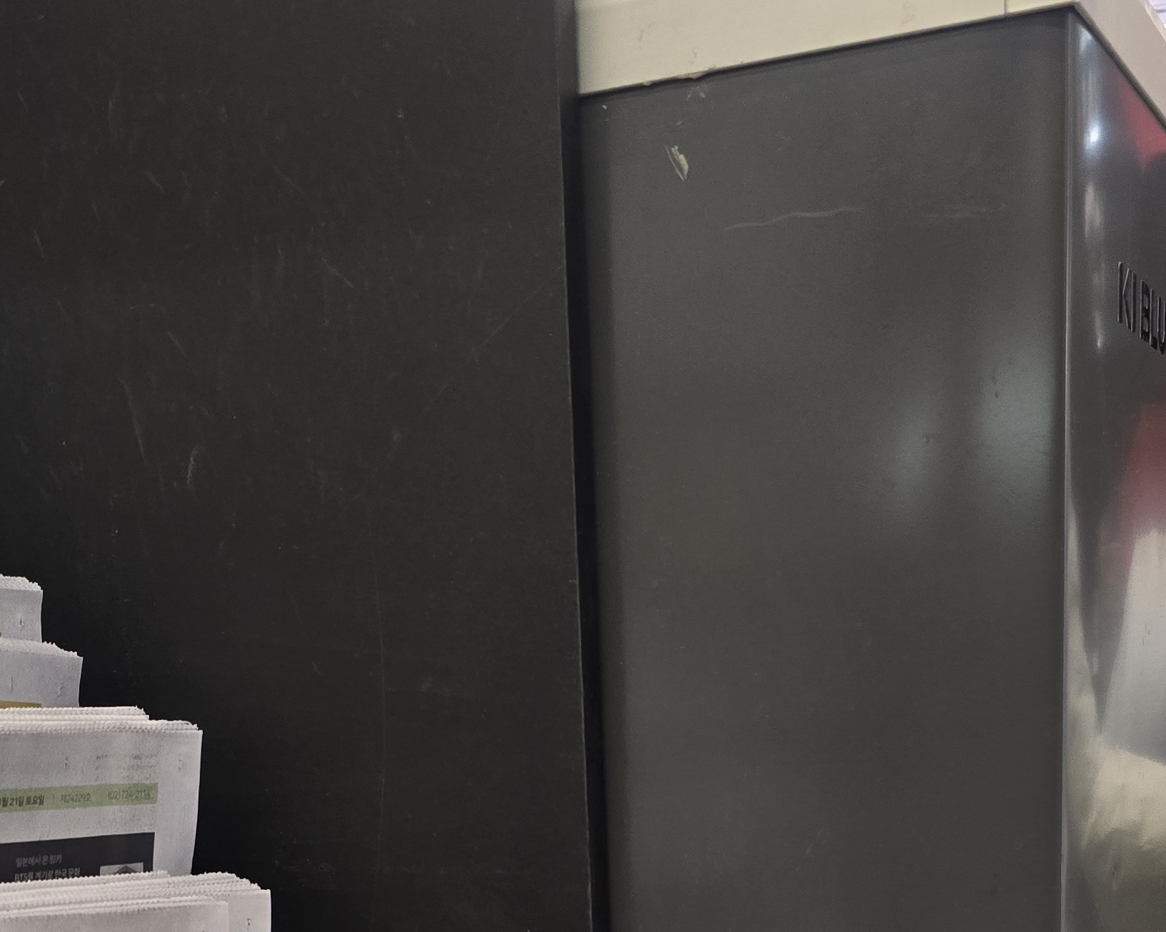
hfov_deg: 34.1
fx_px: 1898
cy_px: 1018
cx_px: 669
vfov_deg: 25.6
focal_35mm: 55
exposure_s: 1/120
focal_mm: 6.3
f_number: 1.7
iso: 125
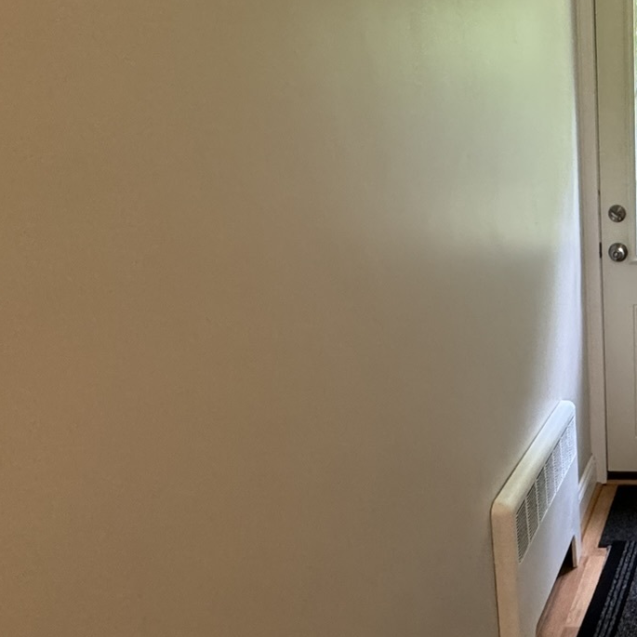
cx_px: 777
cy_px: 364
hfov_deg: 34.9
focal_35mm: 37
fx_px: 770
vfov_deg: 44.8
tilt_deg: -15.8
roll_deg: -1.7
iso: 400
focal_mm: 2.22
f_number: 2.2
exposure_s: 1/60
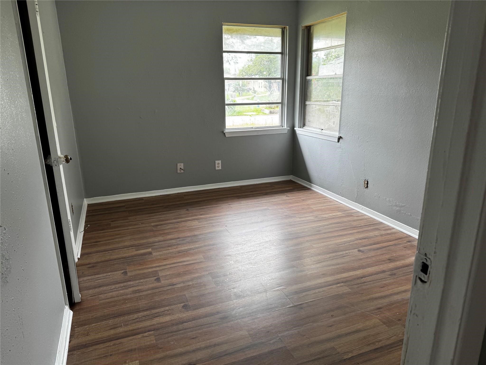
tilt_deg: -17.5
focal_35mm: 24
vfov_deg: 56.8
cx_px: 243
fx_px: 337
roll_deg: +1.2
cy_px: 182
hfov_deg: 71.6
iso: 80
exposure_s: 1/121
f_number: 1.78
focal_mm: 6.76
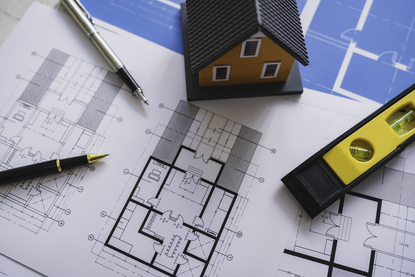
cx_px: 208
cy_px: 138
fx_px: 403
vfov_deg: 37.9
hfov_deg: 54.4
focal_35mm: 35
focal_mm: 35
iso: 200
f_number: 3.5
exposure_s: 1/160
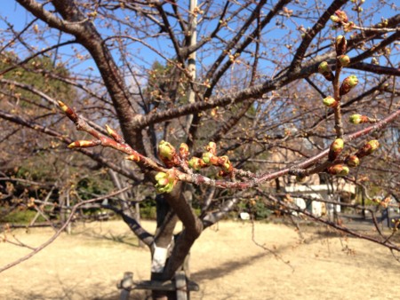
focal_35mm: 33
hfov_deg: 55.3
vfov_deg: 43.0
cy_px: 150
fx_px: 382
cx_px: 200
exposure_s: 1/874
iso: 50
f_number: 2.4
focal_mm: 4.13
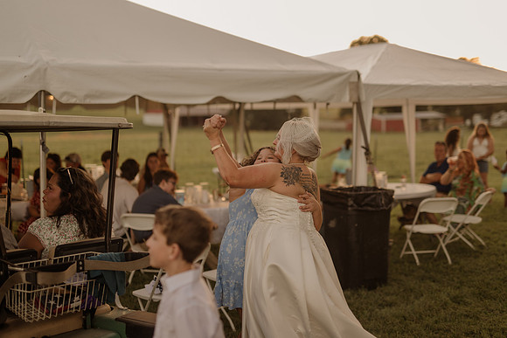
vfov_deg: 27.0
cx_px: 254
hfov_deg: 39.6
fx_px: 704
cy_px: 169
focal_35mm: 50
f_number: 2.8
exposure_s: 1/320
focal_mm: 50
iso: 200
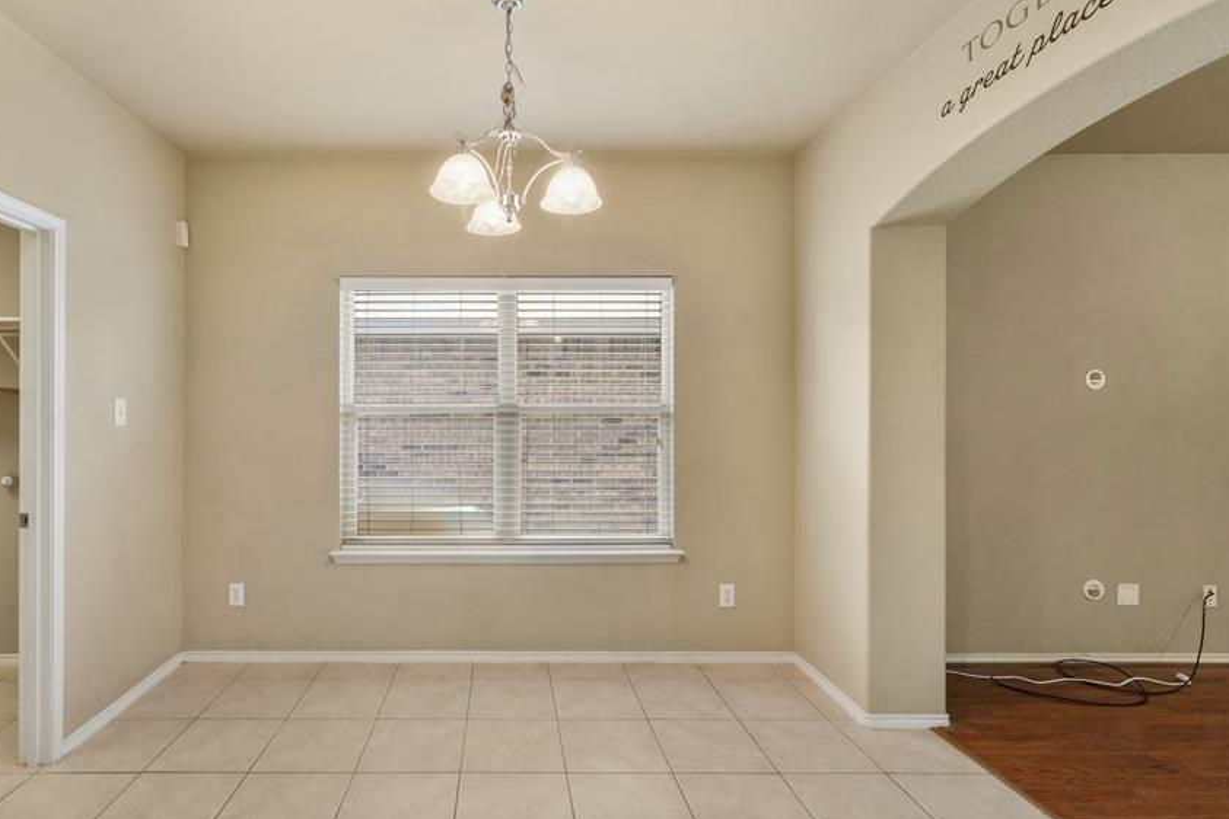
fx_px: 580
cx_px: 503
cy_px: 414
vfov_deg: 70.4
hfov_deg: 92.3
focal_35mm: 17
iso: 500
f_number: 9
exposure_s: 1/6
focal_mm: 14
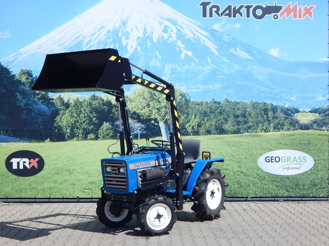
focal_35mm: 54
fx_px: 513
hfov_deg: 35.5
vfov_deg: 27.0
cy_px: 123
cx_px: 164
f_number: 3.8
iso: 125
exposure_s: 1/1250
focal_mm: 9.7
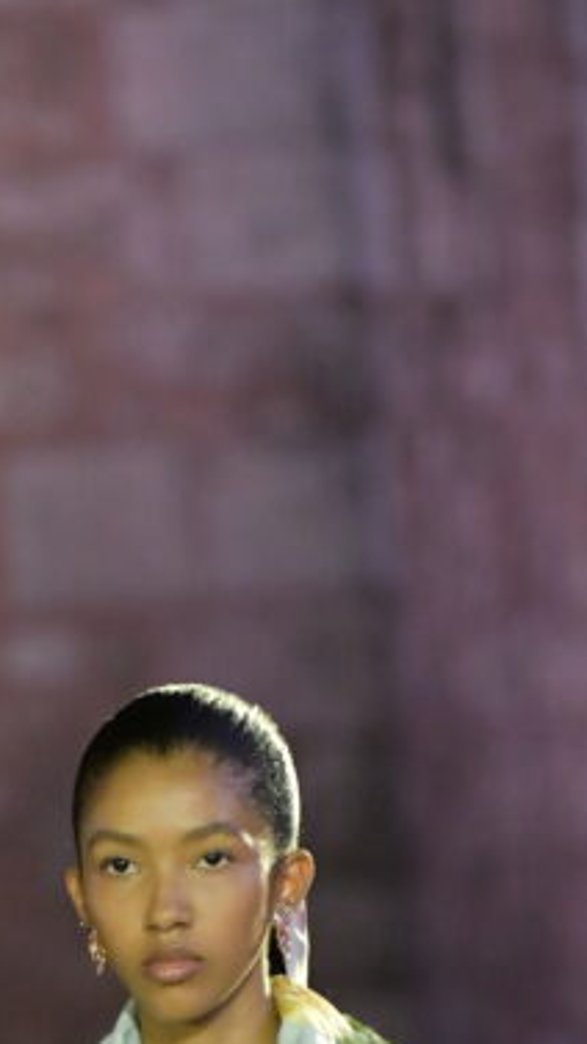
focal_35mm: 563
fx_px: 15582
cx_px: 86
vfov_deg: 3.8
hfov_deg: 2.2
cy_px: 1581
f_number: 3.5
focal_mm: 135
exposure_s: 1/400
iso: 3200
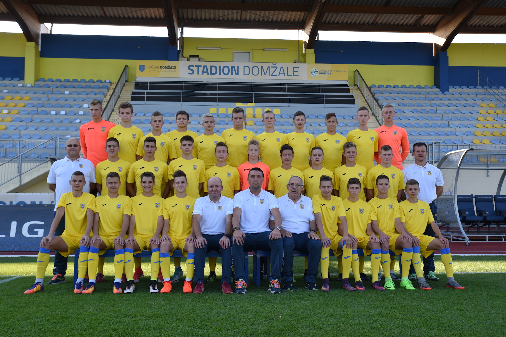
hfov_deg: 50.7
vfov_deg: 35.0
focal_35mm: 38
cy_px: 168
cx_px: 253
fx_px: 534
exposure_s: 1/200
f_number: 7.1
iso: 320
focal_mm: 38
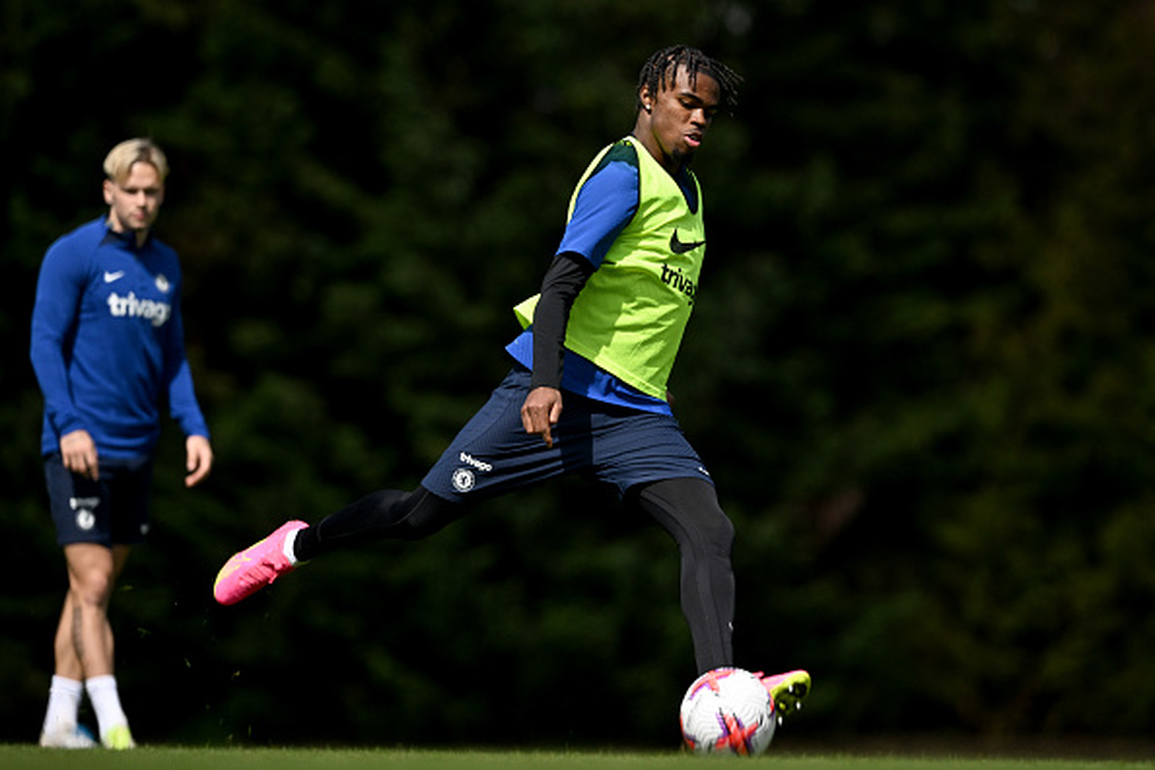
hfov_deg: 5.2
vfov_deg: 3.4
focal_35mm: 400
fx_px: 12832
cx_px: 578
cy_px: 385
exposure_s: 1/10000
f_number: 4
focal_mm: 400
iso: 640
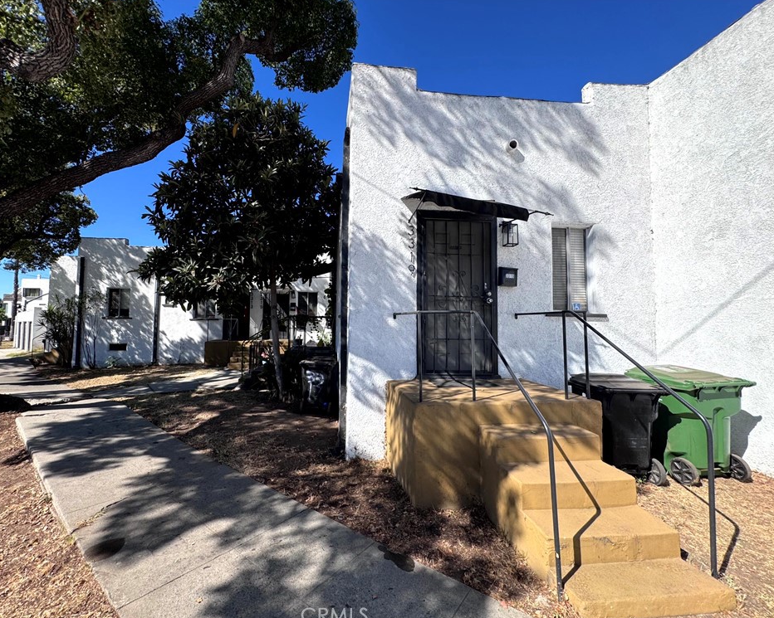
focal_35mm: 15
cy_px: 309
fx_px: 344
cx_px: 351
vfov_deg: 84.0
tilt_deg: +1.8
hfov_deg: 96.5
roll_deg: -1.6
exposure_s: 1/1236
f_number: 2.2
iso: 40
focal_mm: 2.22
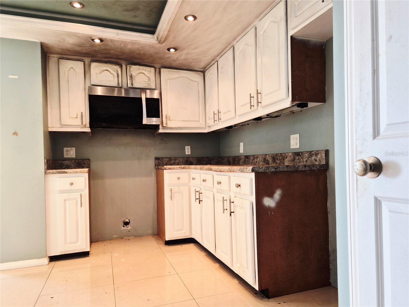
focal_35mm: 23
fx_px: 272
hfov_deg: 73.9
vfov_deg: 58.9
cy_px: 154
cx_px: 204
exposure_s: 1/120
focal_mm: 5.4
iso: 250
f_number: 1.8
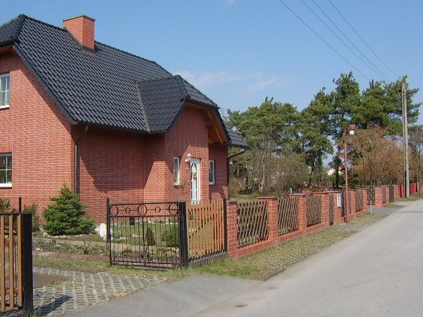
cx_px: 212
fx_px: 379
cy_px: 158
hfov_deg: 58.4
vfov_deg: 45.4
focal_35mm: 31
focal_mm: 8.13
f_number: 6.7
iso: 50
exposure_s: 1/176
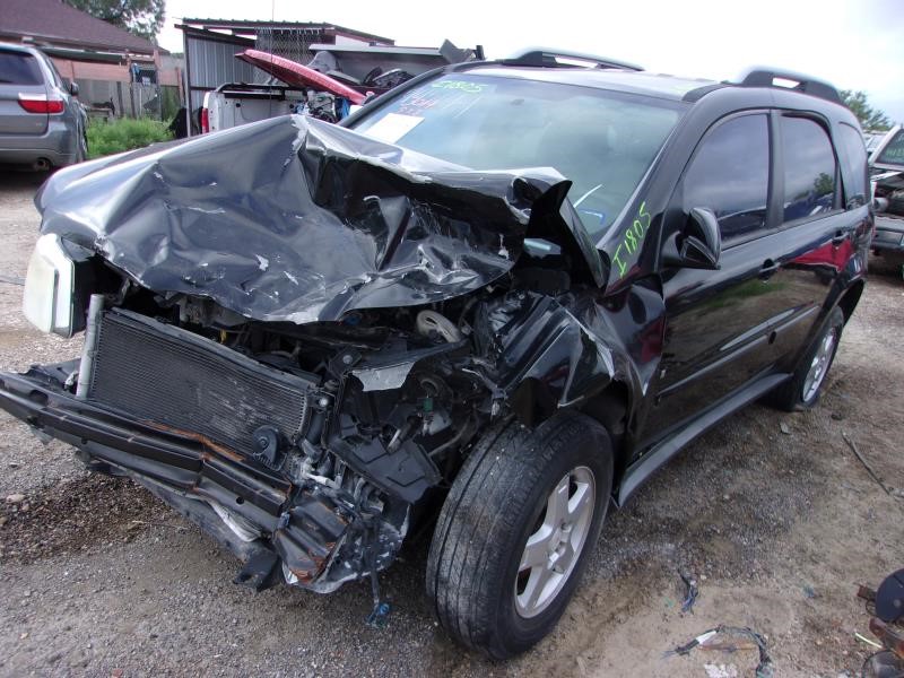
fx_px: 705
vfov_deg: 51.4
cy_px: 339
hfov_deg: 65.3
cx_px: 452
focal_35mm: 27
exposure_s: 1/240
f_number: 3
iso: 80
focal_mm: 4.9
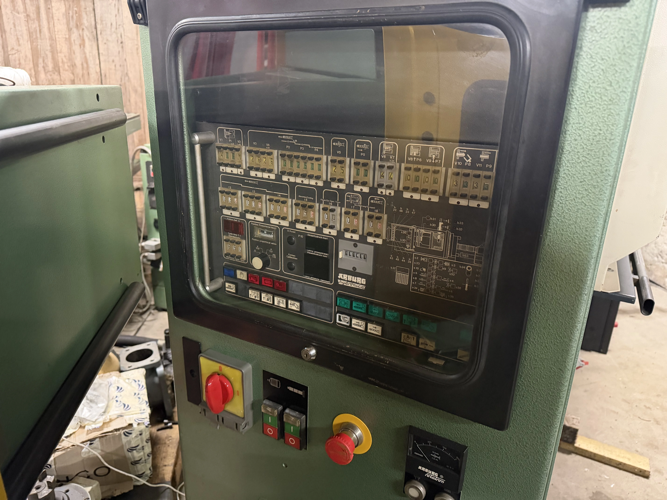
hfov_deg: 71.6
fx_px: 462
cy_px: 250
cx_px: 334
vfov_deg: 56.8
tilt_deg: -19.3
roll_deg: -2.0
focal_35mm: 24
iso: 1000
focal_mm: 6.76
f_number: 1.78
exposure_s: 1/33
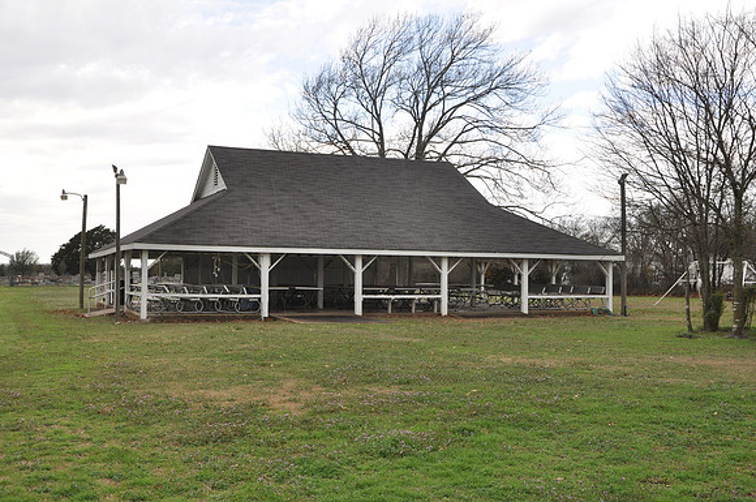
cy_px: 251
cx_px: 378
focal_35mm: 42
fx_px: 881
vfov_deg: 31.8
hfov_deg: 46.5
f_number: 9
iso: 200
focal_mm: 28
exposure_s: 1/80
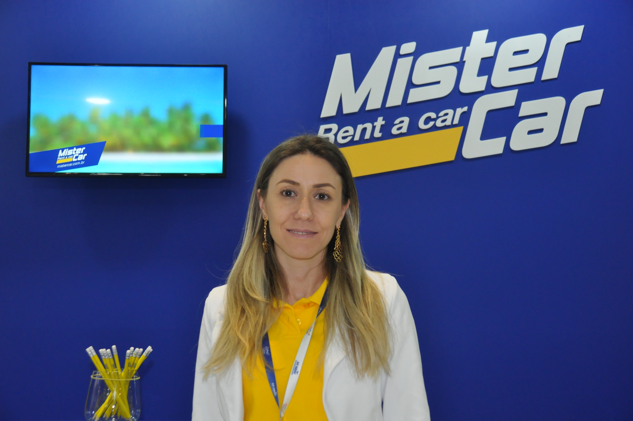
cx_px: 316
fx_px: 922
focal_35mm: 52
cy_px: 210
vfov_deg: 25.7
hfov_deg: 37.9
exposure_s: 1/80
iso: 1000
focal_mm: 35
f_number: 4.2
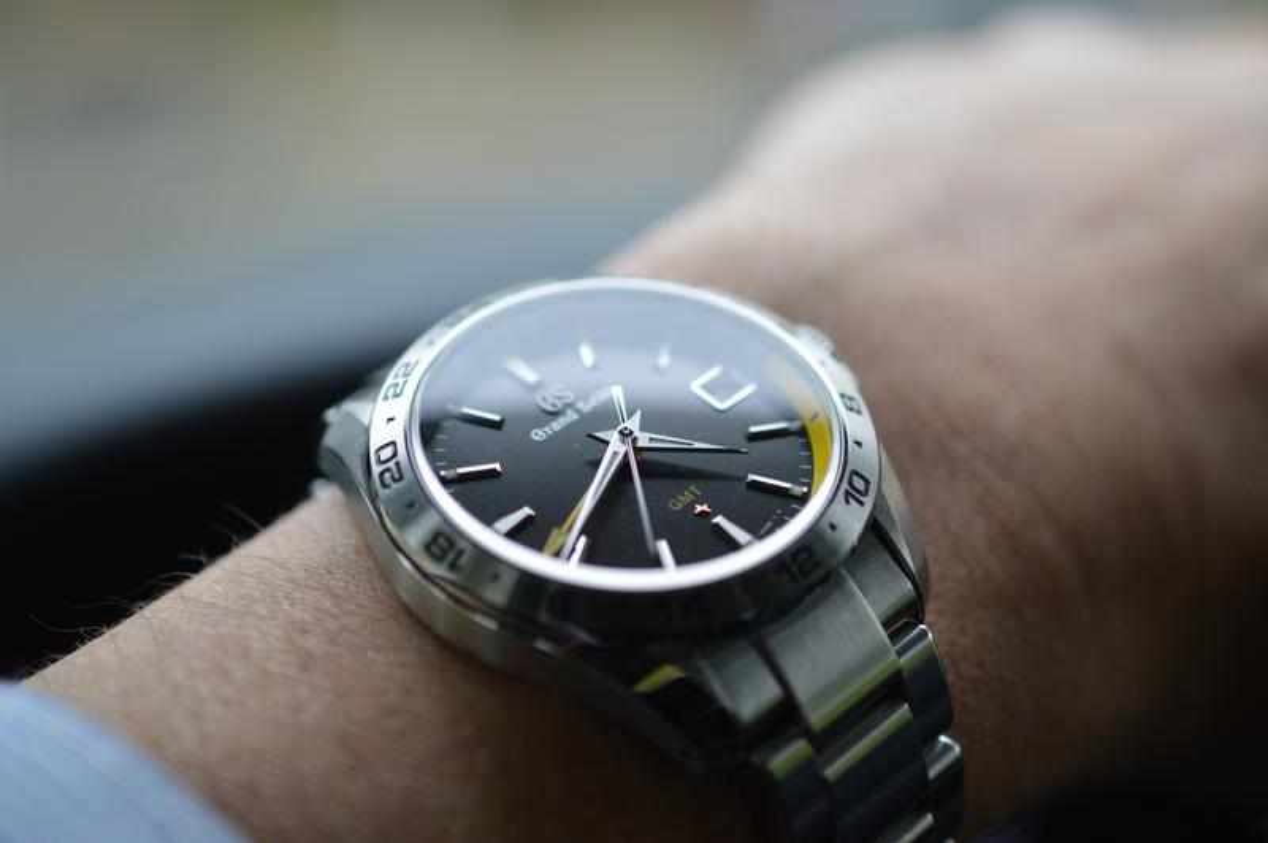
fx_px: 2112
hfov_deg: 33.4
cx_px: 634
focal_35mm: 60
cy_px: 422
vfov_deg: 22.6
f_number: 3.2
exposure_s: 1/60
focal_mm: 40
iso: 560
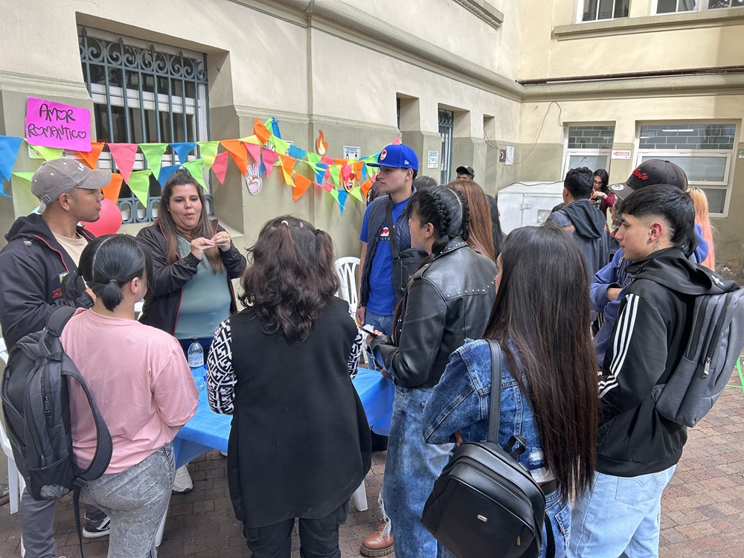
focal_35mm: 26
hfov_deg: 67.3
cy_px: 279
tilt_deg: -11.3
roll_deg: -1.3
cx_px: 372
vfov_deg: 53.1
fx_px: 559
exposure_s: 1/275
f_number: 1.5
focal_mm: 5.7
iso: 40
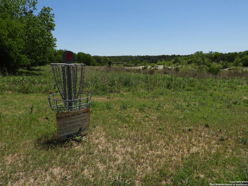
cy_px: 93
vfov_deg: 56.8
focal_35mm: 24
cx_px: 124
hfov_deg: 71.6
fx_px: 172
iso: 100
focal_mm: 4.3
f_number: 3.5
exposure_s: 1/1600
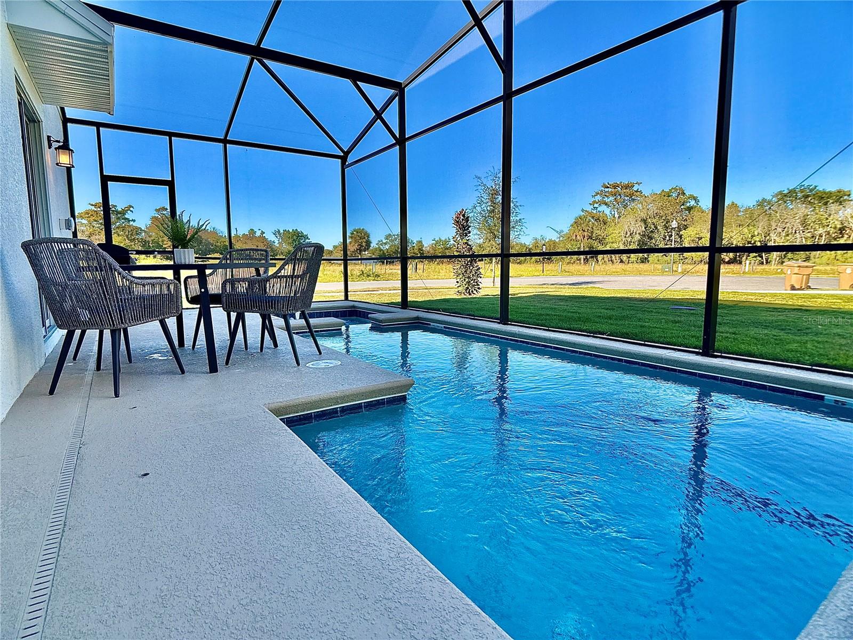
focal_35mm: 24
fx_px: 591
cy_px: 320
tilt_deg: -7.2
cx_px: 426
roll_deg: +0.6
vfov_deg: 56.8
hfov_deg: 71.6
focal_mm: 6.76
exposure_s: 1/1464
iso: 80
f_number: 1.78
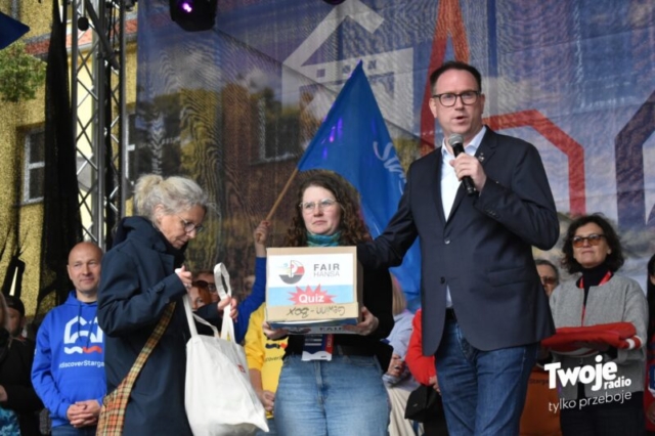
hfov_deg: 26.0
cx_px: 328
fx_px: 1418
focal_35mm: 78
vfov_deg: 17.5
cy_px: 218
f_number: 5.6
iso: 1600
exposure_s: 1/500
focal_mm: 52
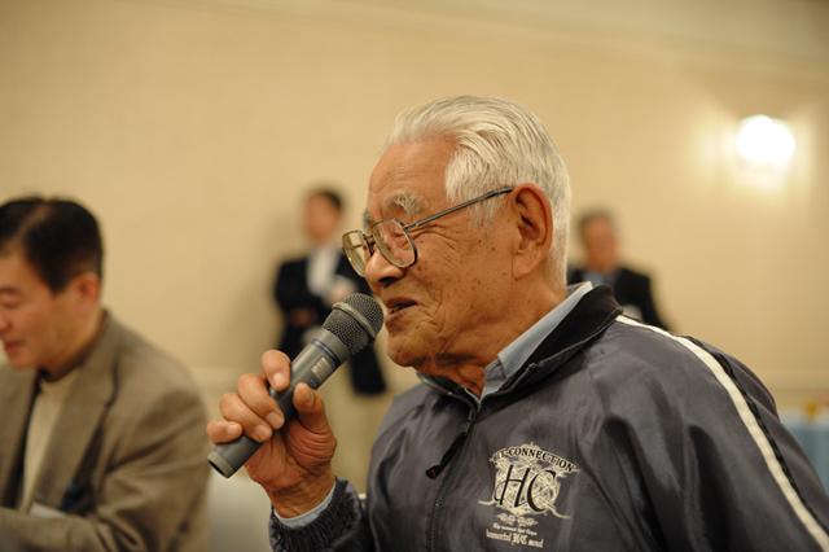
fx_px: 1151
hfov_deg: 39.6
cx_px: 414
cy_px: 276
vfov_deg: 27.0
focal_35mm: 50
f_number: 2.8
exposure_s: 1/100
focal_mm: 50
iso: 1600
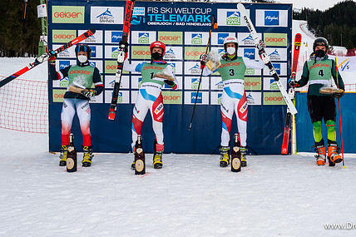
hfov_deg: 44.2
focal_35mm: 44
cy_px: 84
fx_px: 435
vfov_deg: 30.3
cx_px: 220
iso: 320
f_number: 14
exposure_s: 1/200
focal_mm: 32.5
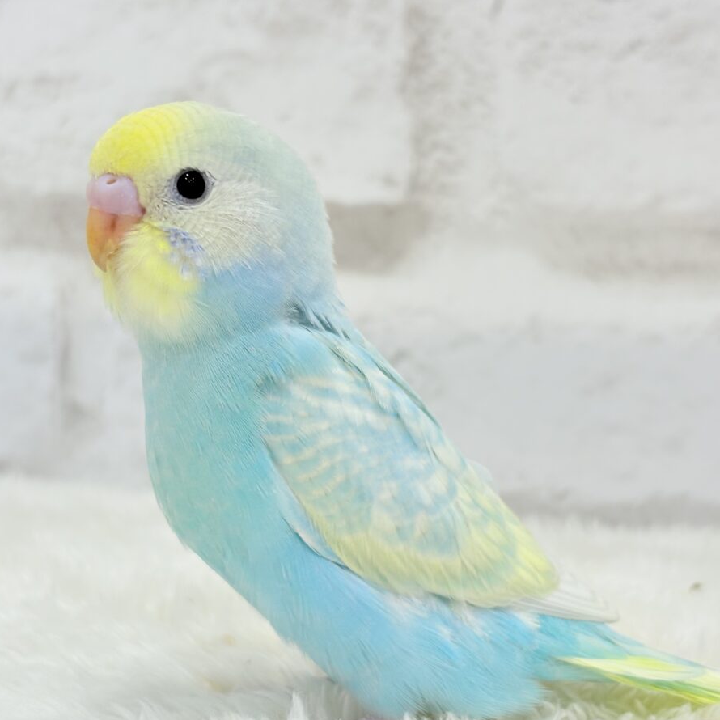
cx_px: 351
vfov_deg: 27.7
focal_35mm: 62
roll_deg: -0.5
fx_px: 1459
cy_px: 362
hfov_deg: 27.7
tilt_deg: -4.3
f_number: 1.6
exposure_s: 1/100
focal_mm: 5.96
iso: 64
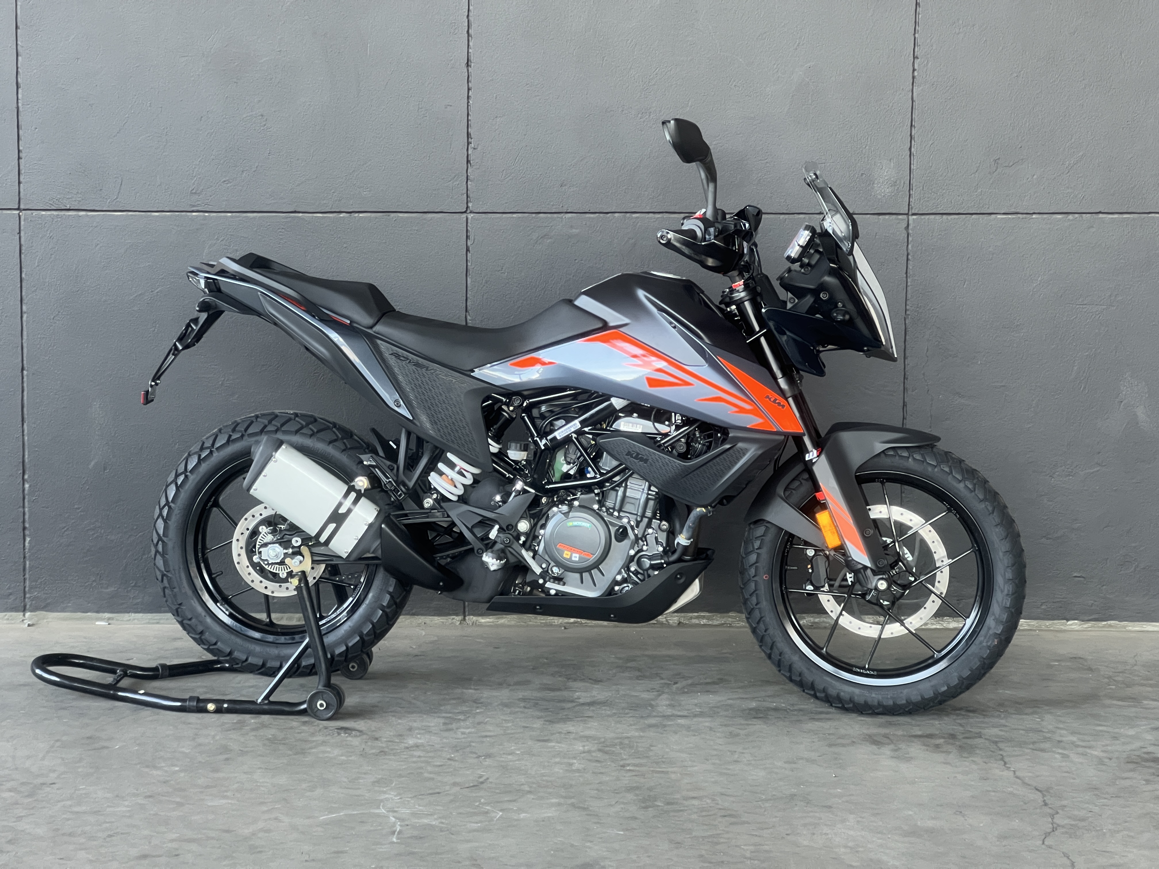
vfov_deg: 19.1
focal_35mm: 77
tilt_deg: -6.8
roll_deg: -0.9
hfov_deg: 25.3
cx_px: 580
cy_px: 434
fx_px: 2578
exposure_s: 1/99
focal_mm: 9
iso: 160
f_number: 2.8
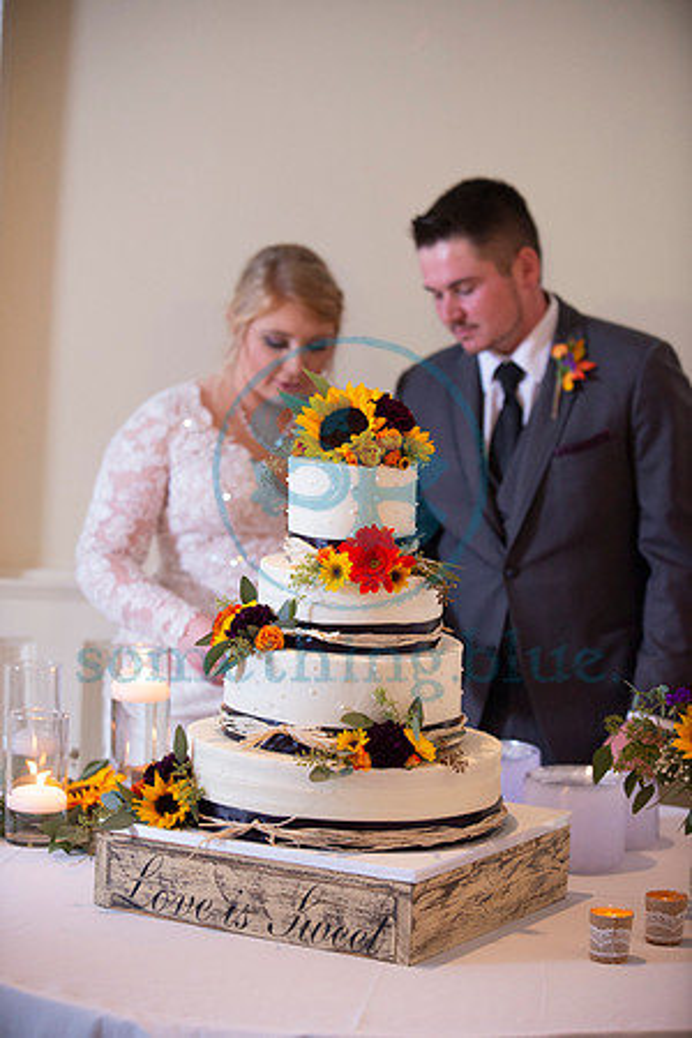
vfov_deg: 12.5
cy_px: 519
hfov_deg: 8.3
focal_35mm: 165
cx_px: 346
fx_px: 4757
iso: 1600
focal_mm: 165
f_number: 2.8
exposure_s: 1/160
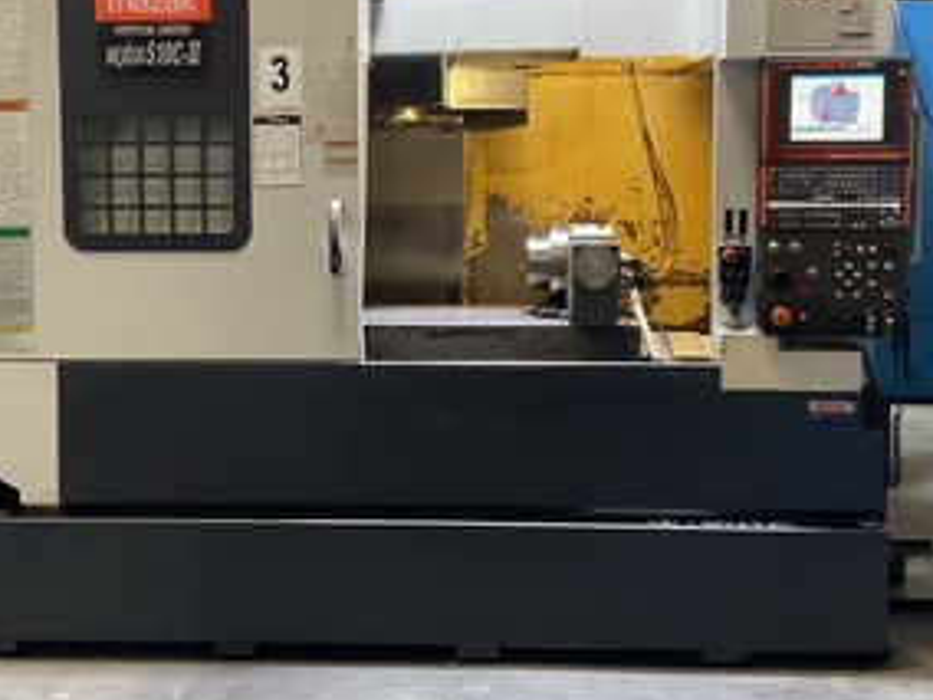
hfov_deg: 37.4
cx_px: 391
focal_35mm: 51
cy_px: 232
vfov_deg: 28.4
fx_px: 1375
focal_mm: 3
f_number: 1.8
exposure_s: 1/40
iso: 320
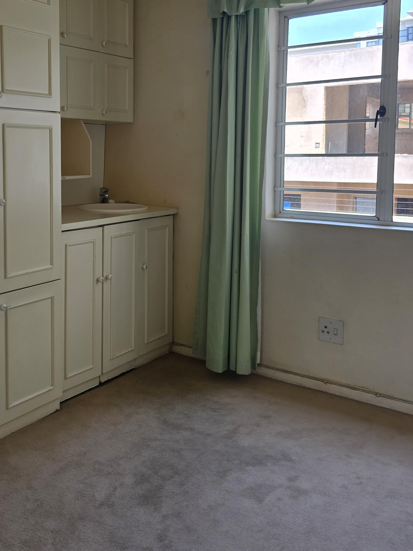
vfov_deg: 50.6
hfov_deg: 38.6
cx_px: 101
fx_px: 573
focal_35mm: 36
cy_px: 190
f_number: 1.7
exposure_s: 1/359
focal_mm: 6.3
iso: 50
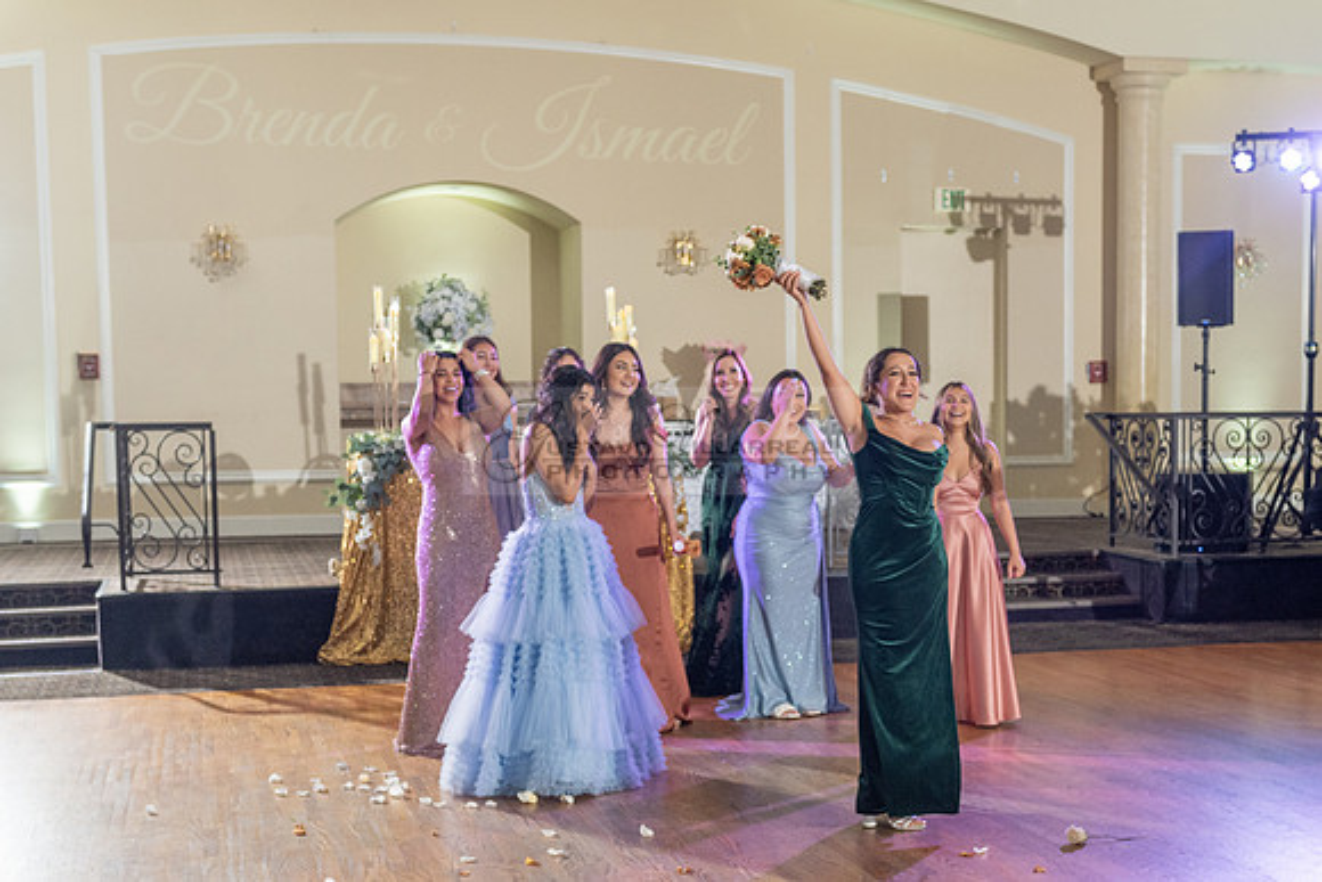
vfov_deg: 25.2
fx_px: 1968
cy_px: 577
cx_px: 733
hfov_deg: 37.1
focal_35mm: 54
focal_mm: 35
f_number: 4
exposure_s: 1/160
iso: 800
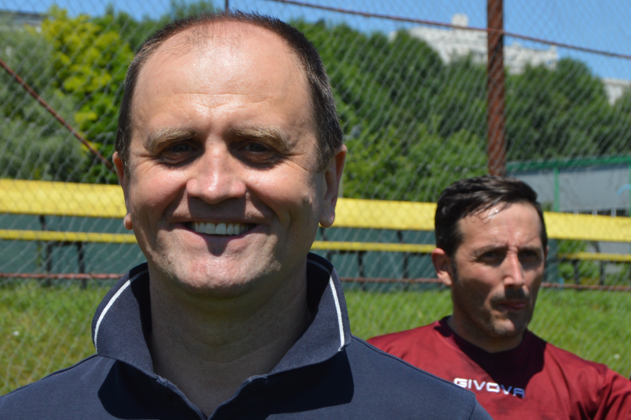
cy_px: 222
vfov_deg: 11.8
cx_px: 274
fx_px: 2029
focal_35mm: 116
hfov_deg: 17.7
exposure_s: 1/250
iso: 100
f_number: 8
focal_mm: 45
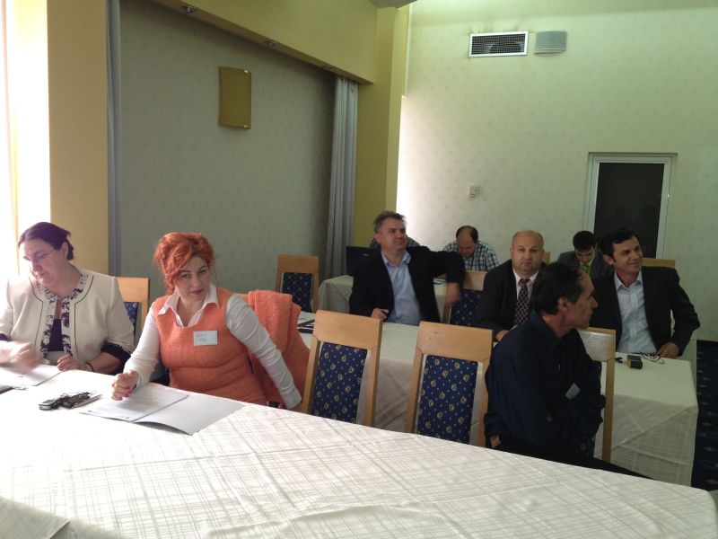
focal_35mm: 35
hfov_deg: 52.6
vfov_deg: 40.7
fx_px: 726
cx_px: 359
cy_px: 270
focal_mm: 4.28
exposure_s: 1/20
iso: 160
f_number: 2.4
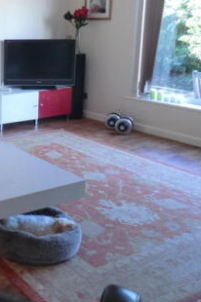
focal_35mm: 47
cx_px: -55
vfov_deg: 41.6
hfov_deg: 25.0
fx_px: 394
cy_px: 113
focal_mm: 4.3
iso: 320
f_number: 3.2
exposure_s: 1/60
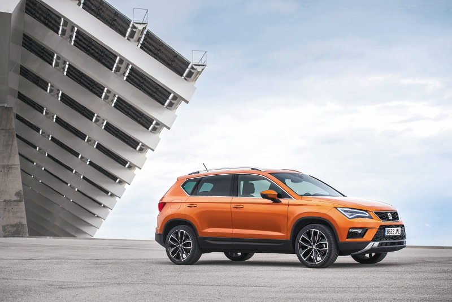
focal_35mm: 70
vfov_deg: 19.5
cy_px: 151
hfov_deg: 28.8
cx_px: 226
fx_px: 879
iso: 200
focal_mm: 70
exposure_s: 1/100
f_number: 4.5
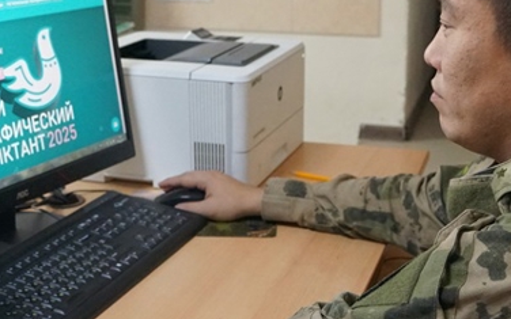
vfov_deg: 19.4
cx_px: 257
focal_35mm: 67
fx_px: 933
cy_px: 136
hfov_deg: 30.6
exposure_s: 1/160
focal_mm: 22
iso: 6400
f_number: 4
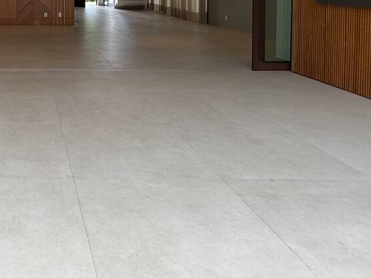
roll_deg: -0.2
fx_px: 386
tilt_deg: -2.1
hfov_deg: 45.1
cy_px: -7
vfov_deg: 35.4
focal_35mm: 36
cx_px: 18
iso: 50
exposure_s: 1/148
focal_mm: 2.22
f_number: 2.2
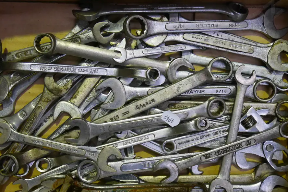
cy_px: 105
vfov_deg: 28.1
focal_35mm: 48
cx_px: 146
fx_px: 384
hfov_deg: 41.1
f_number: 4.6
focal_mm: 20
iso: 3200
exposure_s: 1/160
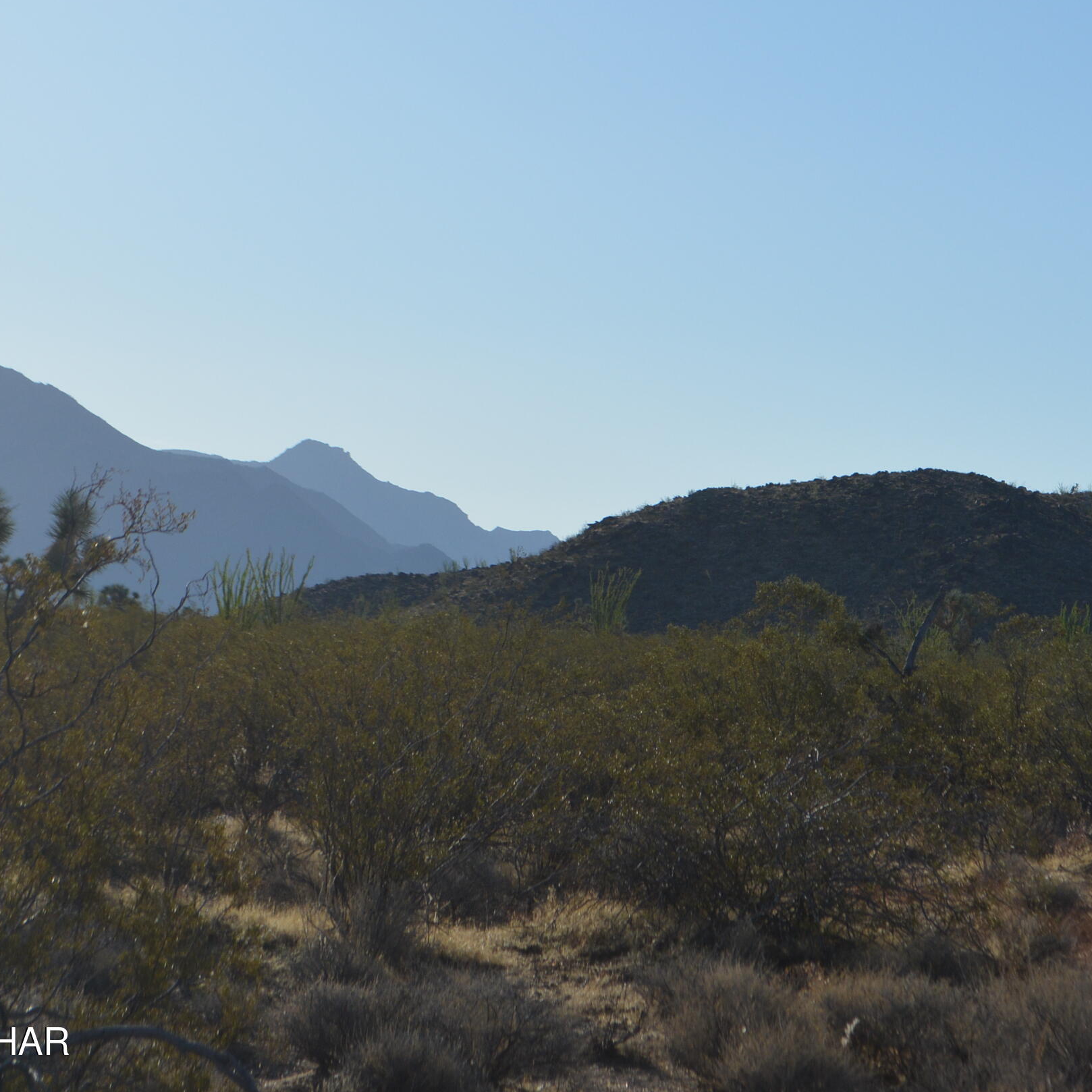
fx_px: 4632
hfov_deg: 13.4
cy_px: 429
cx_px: 853
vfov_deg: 13.4
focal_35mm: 130
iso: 400
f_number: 8
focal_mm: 55
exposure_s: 1/2000
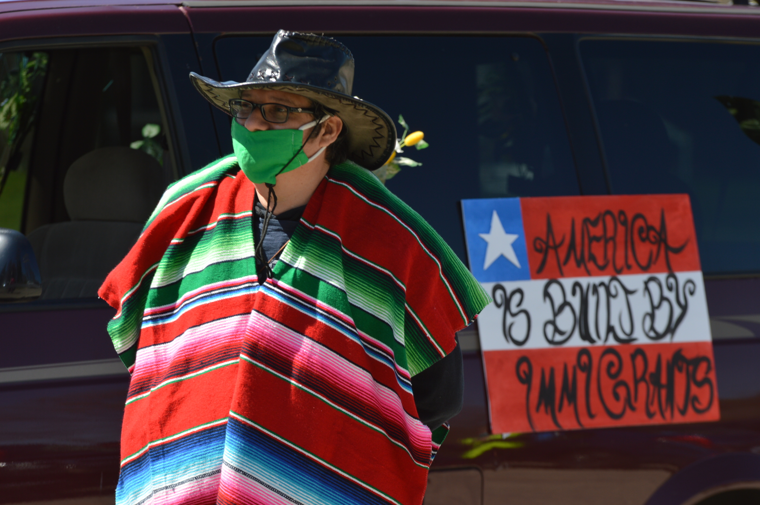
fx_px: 6328
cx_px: 380
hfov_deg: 6.9
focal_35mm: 300
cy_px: 252
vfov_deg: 4.6
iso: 100
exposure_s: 1/200
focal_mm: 200
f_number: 7.1
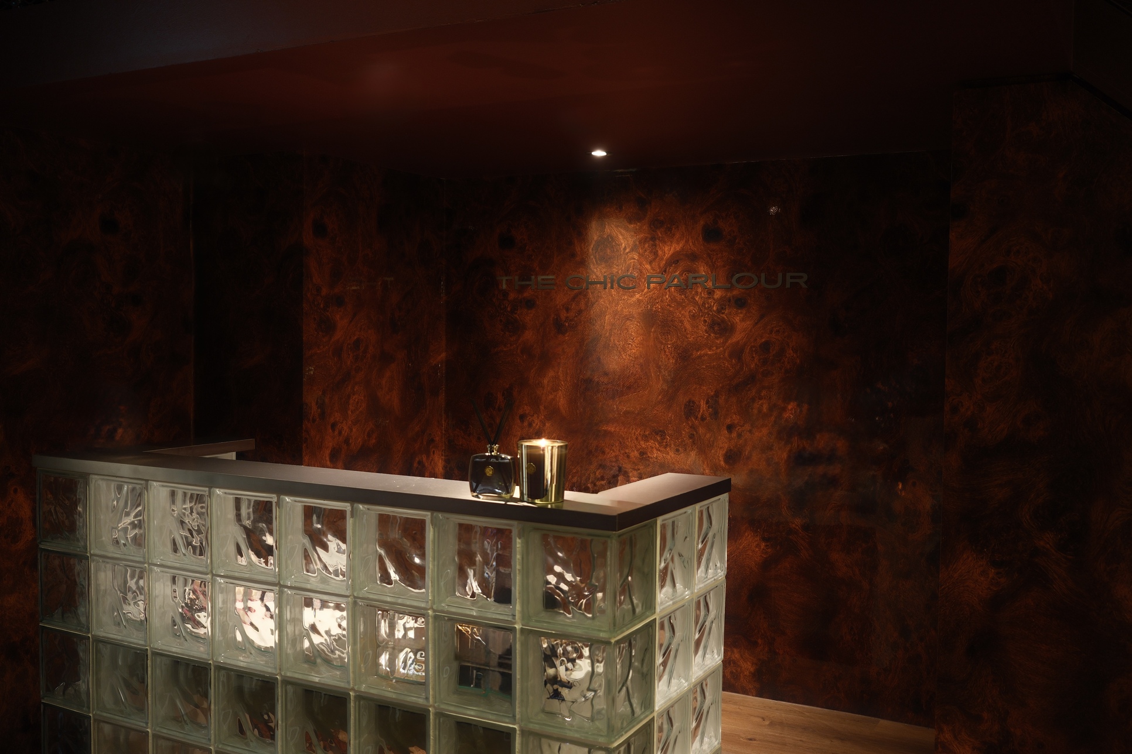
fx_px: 1100
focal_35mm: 35
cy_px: 377
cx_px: 566
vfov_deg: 37.9
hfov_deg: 54.4
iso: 320
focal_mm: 23
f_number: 2.8
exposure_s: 1/8
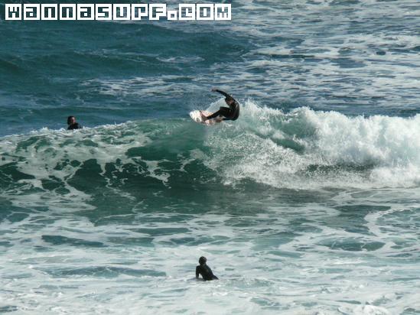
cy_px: 158
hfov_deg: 4.6
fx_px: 5243
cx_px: 210
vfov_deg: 3.4
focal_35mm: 432
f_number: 8
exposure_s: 1/2000
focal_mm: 72
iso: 400
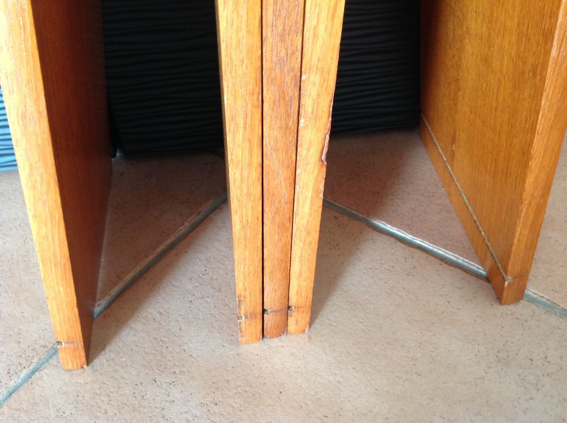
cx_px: 284
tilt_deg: -46.0
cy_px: 212
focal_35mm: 35
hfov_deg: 52.7
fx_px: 572
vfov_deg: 40.6
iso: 125
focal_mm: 4.28
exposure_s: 1/15
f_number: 2.4
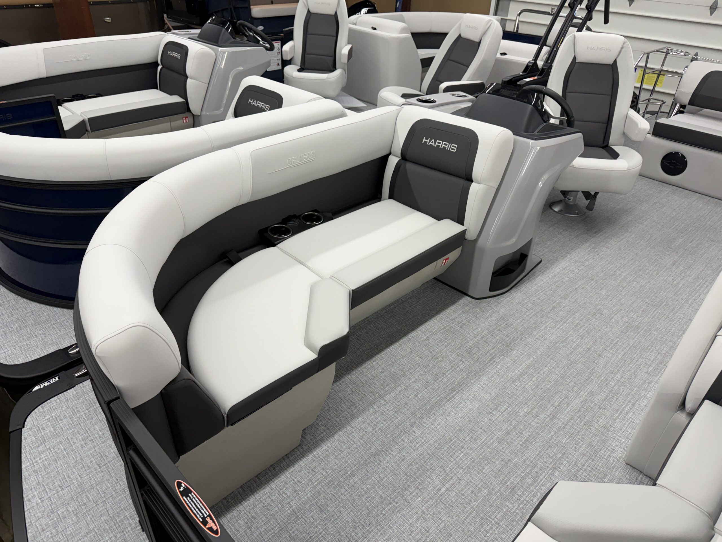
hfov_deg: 71.6
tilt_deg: -32.1
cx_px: 361
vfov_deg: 56.8
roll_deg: -2.6
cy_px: 271
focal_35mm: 24
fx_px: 501
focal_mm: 6.76
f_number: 1.78
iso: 160
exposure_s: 1/120
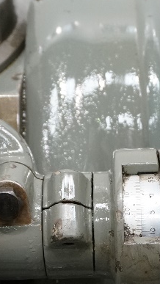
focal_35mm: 95
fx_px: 719
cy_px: 227
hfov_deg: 12.6
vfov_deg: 22.1
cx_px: 133
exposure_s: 1/60
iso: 1250
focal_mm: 23
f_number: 4
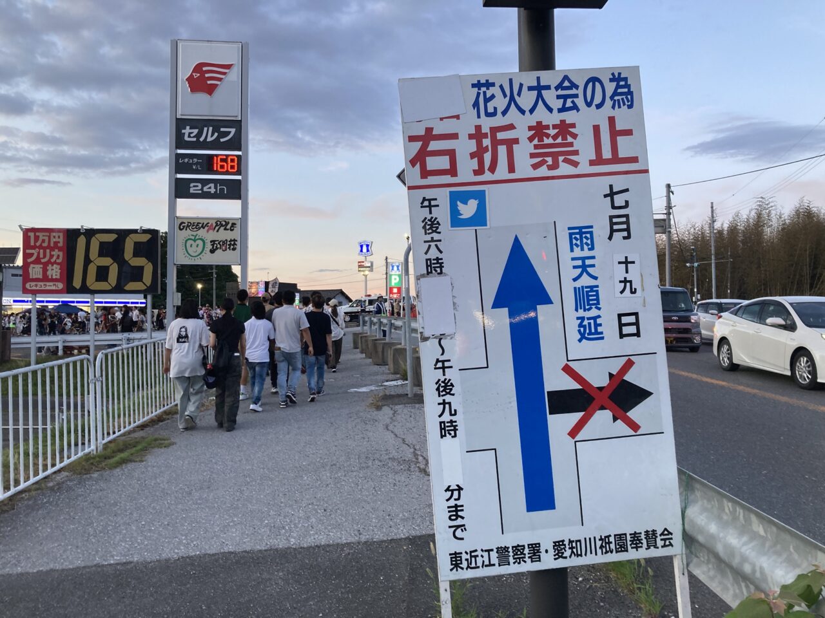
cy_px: 309
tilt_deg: +2.3
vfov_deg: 49.7
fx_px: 667
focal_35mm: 28
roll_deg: +0.6
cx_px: 412
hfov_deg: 63.4
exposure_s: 1/112
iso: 80
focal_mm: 3.99
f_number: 1.8
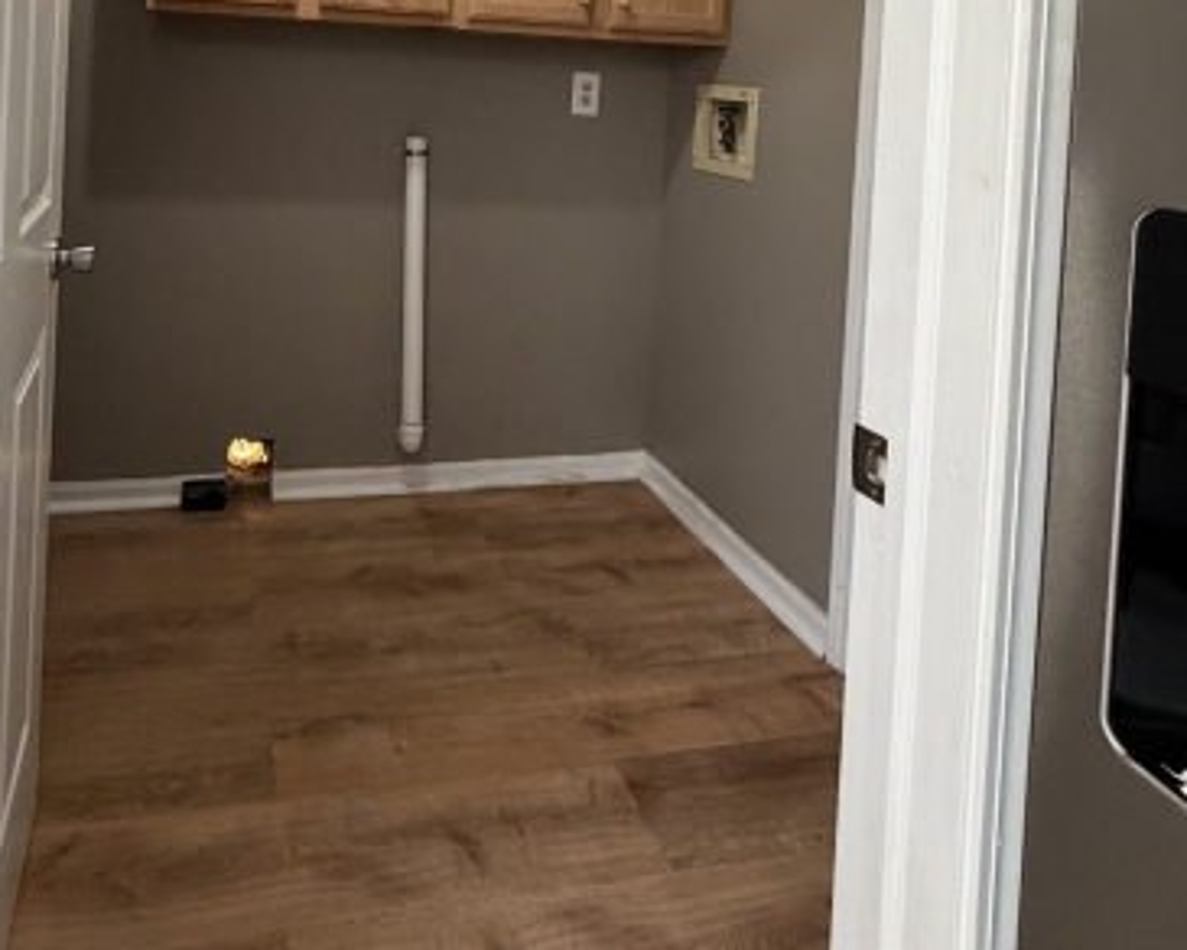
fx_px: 878
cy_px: 83
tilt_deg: -1.7
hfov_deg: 66.1
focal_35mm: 25
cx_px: 387
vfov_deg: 50.0
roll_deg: -2.1
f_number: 2.2
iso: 400
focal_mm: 2.22
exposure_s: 1/60
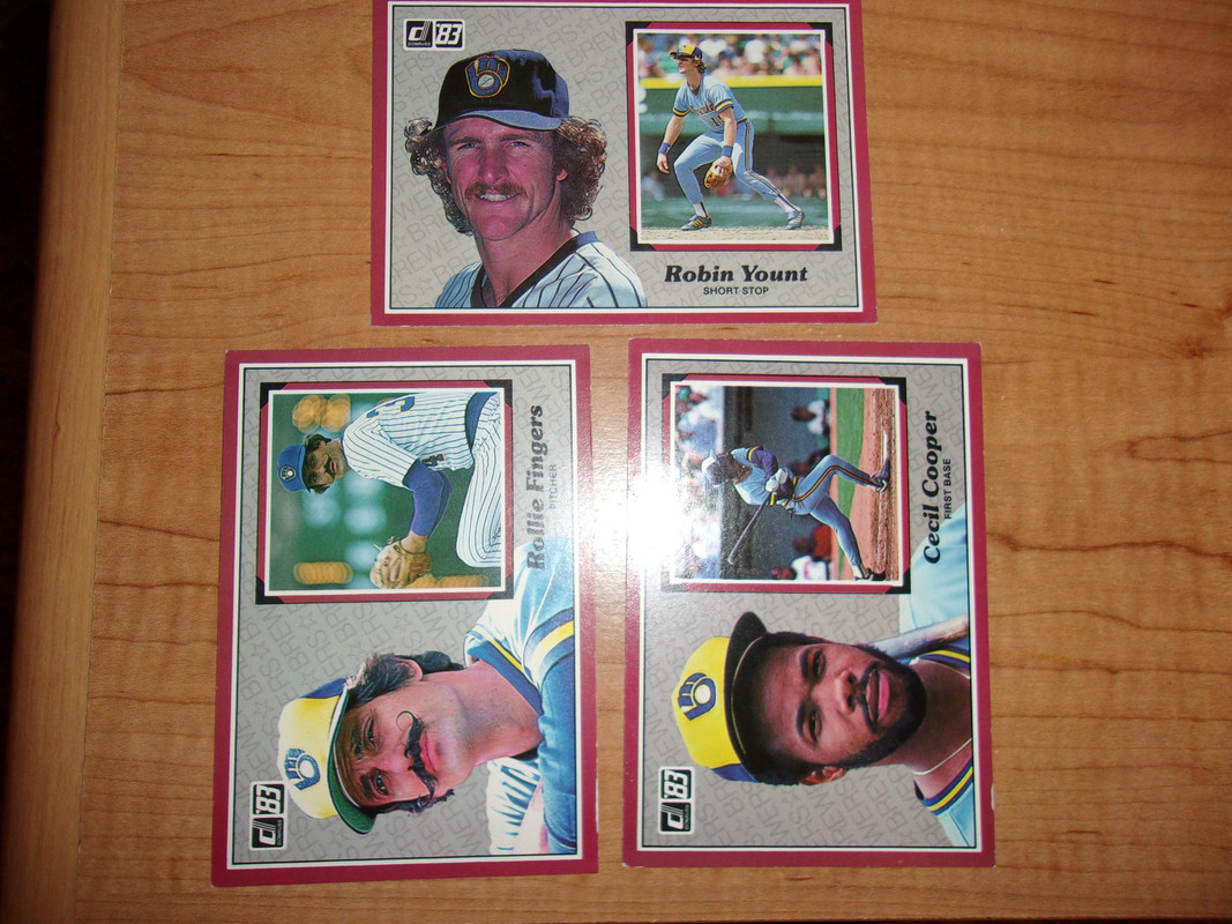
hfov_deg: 65.3
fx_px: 961
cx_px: 616
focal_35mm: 27
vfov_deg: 51.3
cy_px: 462
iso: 80
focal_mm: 4.9
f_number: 3
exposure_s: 1/34
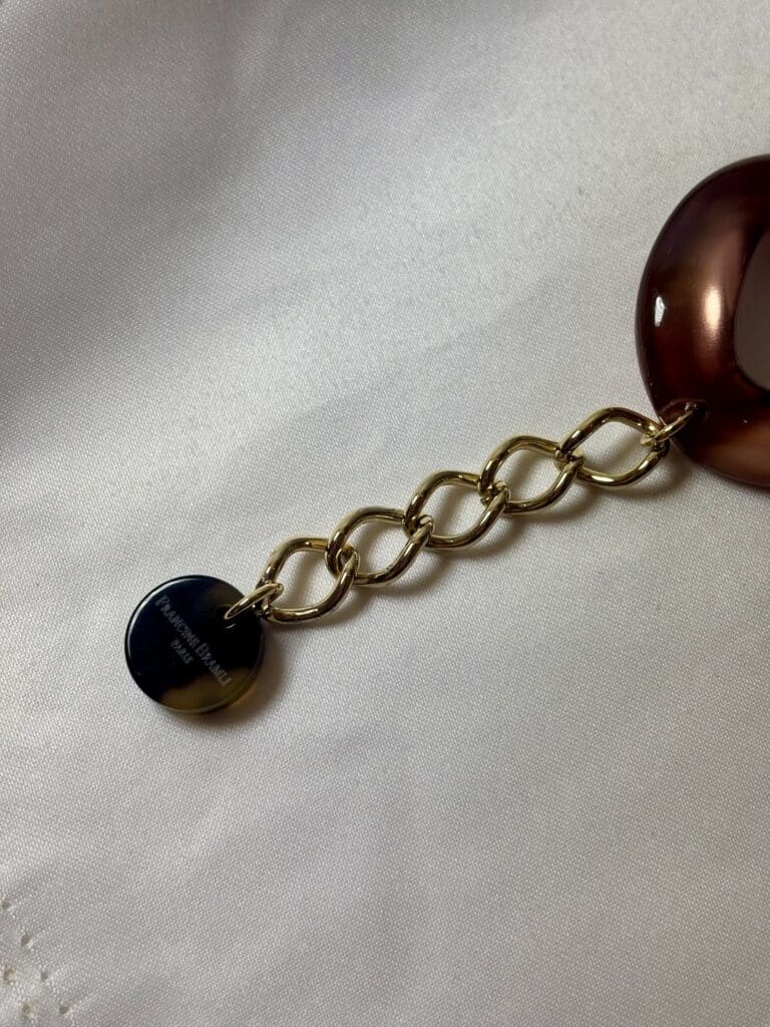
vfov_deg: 36.8
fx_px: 1542
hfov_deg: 28.0
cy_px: 514
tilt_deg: -72.4
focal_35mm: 52
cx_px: 385
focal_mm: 5.96
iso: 32
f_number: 1.6
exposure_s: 1/433
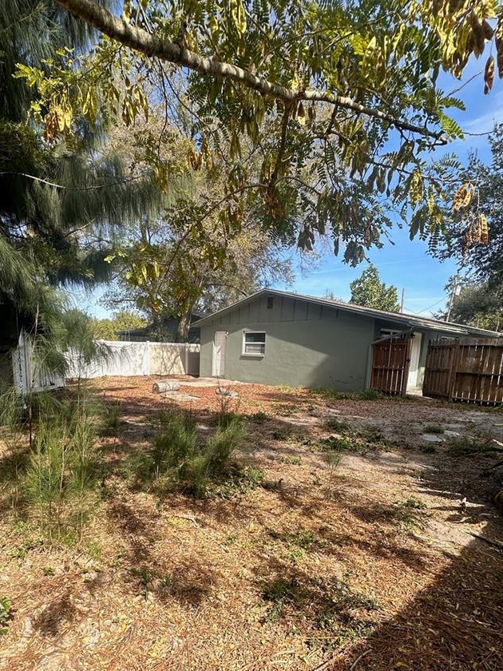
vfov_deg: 80.1
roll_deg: -1.5
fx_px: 387
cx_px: 217
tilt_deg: -10.5
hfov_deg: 65.7
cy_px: 423
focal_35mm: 20
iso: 40
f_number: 2.2
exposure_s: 1/764
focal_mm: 2.22
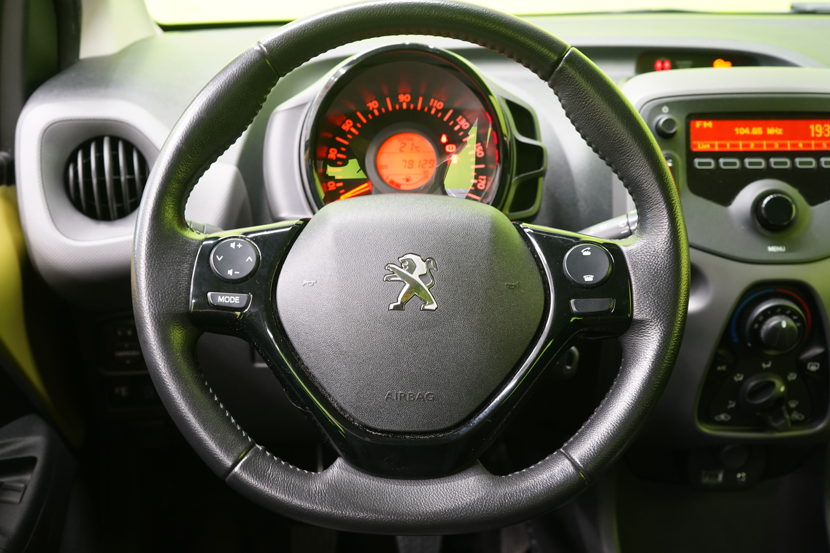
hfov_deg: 47.4
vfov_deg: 32.6
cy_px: 276
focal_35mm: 41
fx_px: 945
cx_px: 415
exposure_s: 1/10
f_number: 5.6
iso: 1600
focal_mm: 41
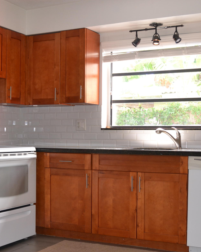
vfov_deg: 34.6
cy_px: 149
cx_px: 93
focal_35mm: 54
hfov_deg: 28.1
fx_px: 402
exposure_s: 1/60
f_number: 3.8
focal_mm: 20
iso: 400
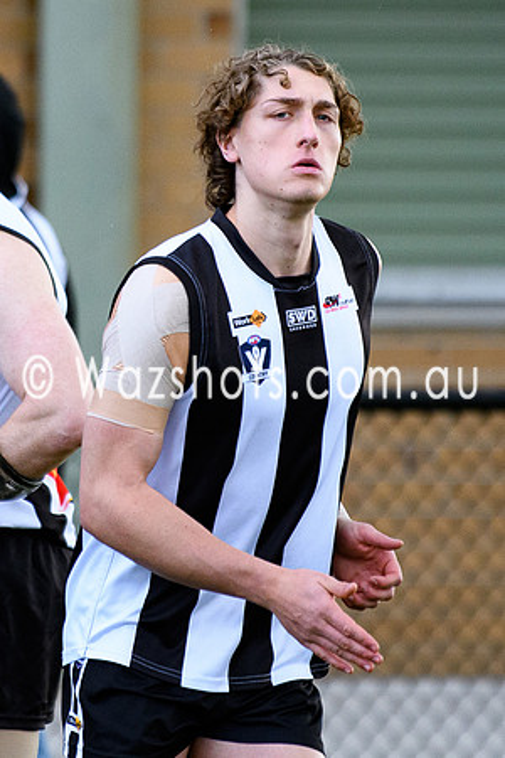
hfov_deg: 1.9
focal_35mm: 712
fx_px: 14990
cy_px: 215
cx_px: 69
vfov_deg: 2.9
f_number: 2.8
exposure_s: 1/2500
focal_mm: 200
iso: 1100
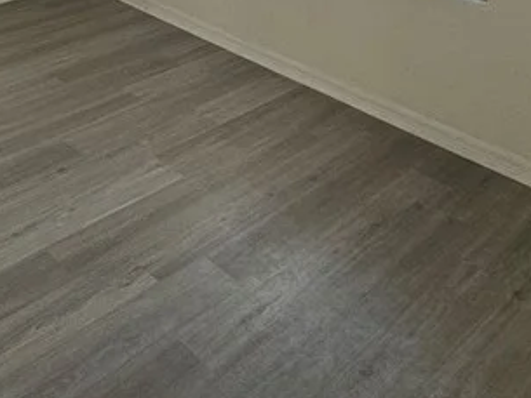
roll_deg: +0.0
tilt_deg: -14.5
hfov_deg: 39.8
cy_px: -85
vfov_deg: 27.1
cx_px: 164
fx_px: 721
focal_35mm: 47
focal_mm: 2.22
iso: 80
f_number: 2.2
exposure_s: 1/120
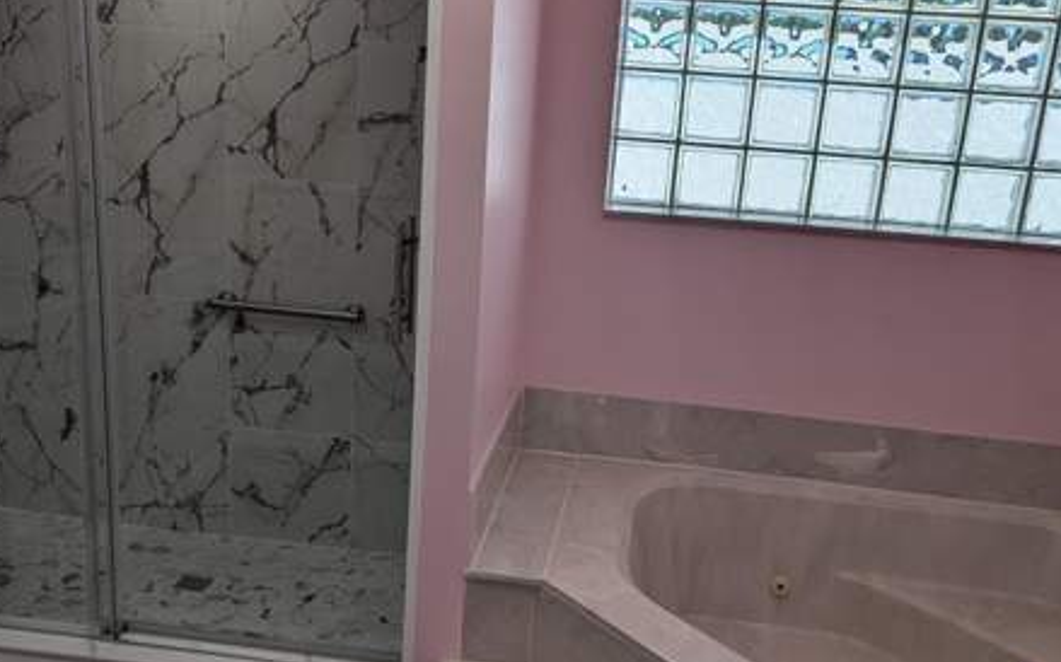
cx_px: 544
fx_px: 1069
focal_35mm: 37
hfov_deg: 52.8
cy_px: 370
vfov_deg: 34.4
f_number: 1.85
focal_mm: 6.81
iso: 46
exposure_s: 1/488
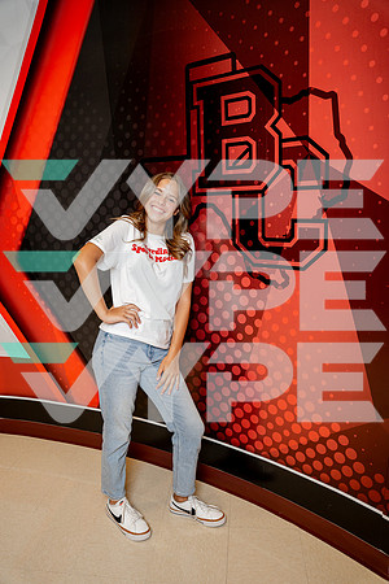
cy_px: 292
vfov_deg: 71.5
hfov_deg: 51.3
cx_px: 194
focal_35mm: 25
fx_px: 405
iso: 400
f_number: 4
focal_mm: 25
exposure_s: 1/250
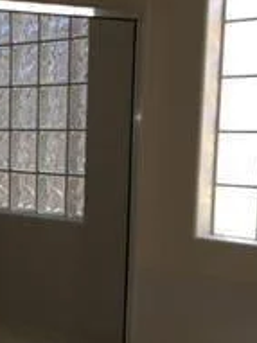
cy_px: 278
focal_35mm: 91
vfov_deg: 21.3
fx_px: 902
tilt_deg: -10.5
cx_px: -54
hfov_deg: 15.6
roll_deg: +0.4
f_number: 2.2
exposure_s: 1/38
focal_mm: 4.15
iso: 25
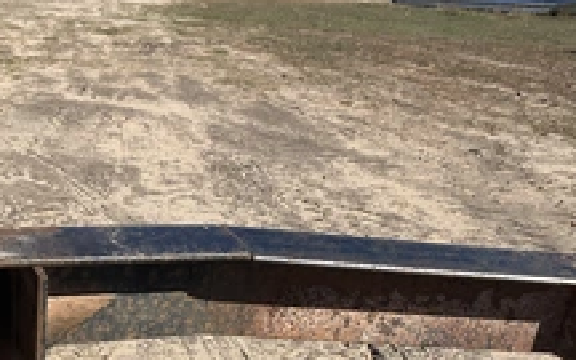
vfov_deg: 22.0
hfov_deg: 35.7
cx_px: 288
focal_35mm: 57
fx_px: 895
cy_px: 355
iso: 25
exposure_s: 1/1786
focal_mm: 3
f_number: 1.8
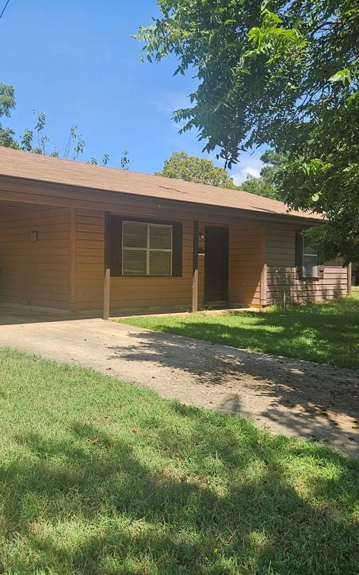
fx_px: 517
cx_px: 128
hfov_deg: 38.0
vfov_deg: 58.1
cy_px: 284
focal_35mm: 33
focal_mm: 5.4
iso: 25
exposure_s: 1/1047
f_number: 1.8
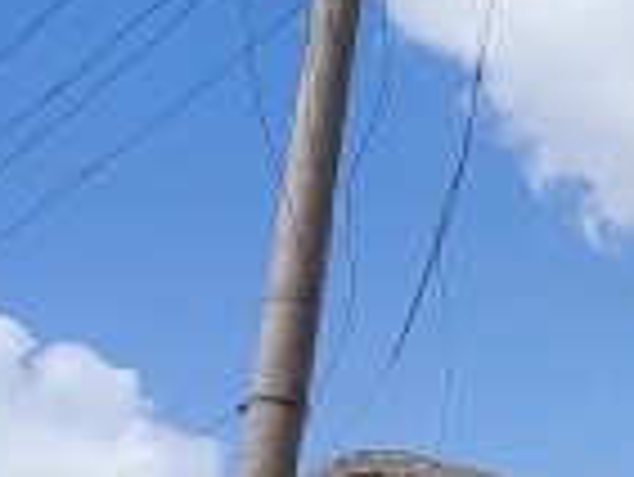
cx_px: 1628
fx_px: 2603
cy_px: 963
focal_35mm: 142
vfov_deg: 9.7
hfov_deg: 11.1
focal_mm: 4.71
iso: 50
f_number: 1.79
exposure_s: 1/1757
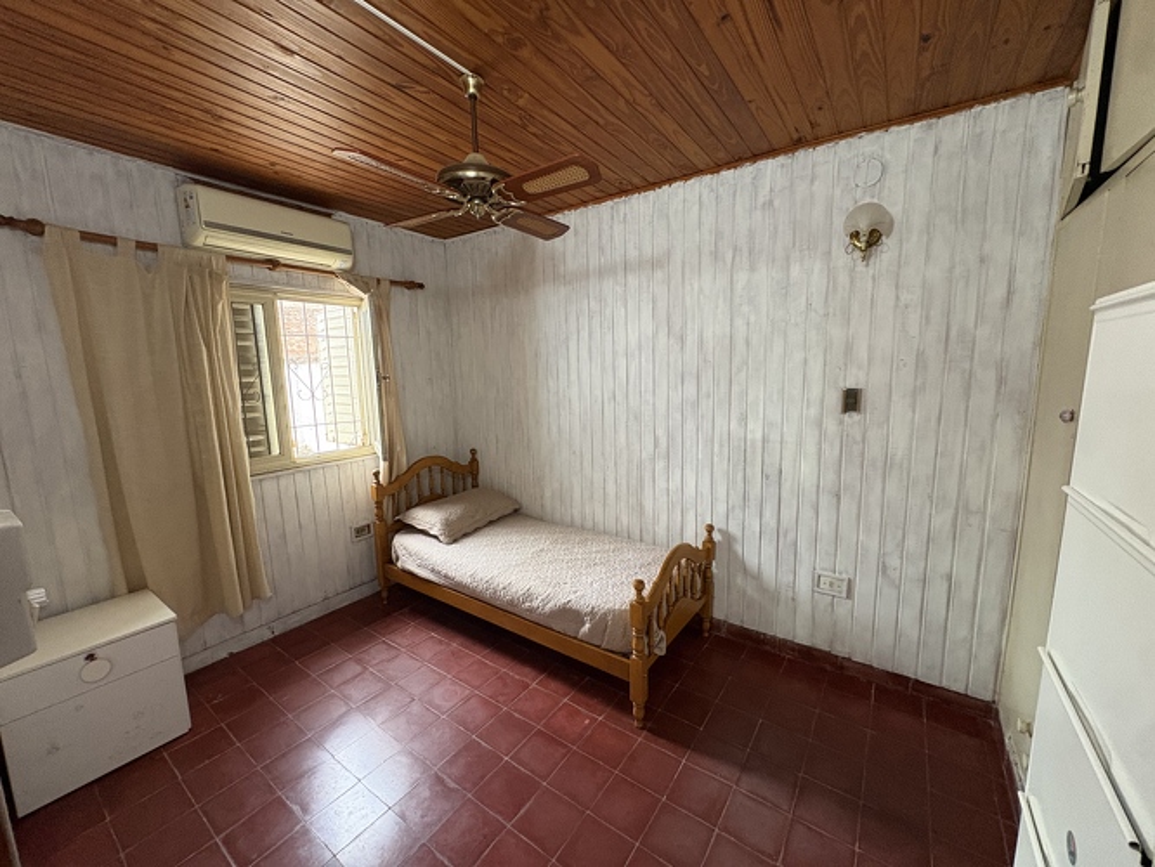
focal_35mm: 14
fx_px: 467
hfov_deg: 102.0
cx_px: 578
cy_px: 434
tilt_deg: -8.0
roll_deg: +1.8
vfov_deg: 85.7
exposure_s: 1/50
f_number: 2.2
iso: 400
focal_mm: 2.22
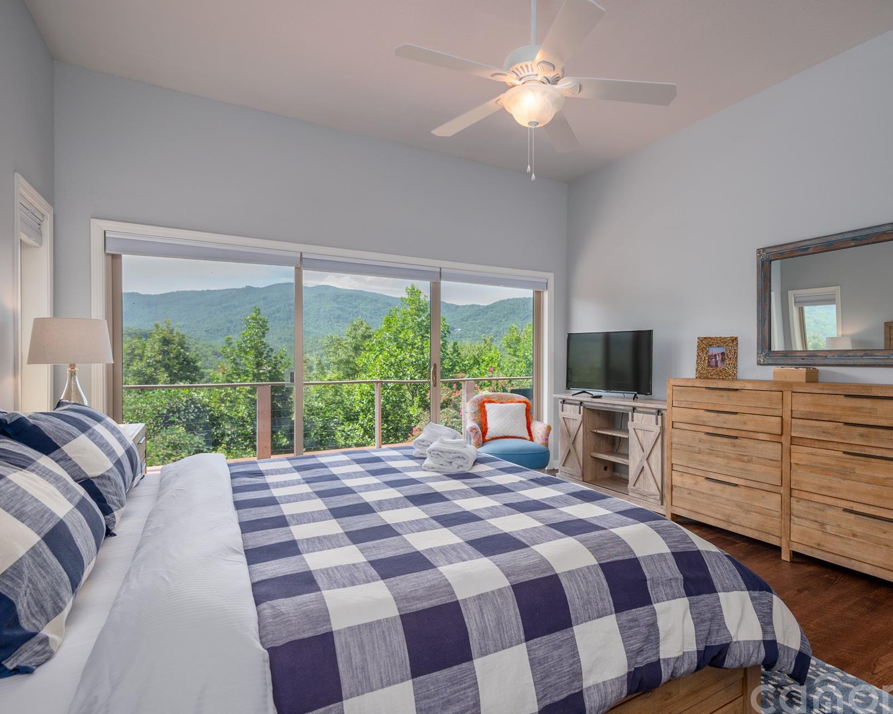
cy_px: 364
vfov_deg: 70.8
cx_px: 518
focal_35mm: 19
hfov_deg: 82.6
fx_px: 502
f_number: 7.1
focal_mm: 16
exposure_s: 1/200
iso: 320
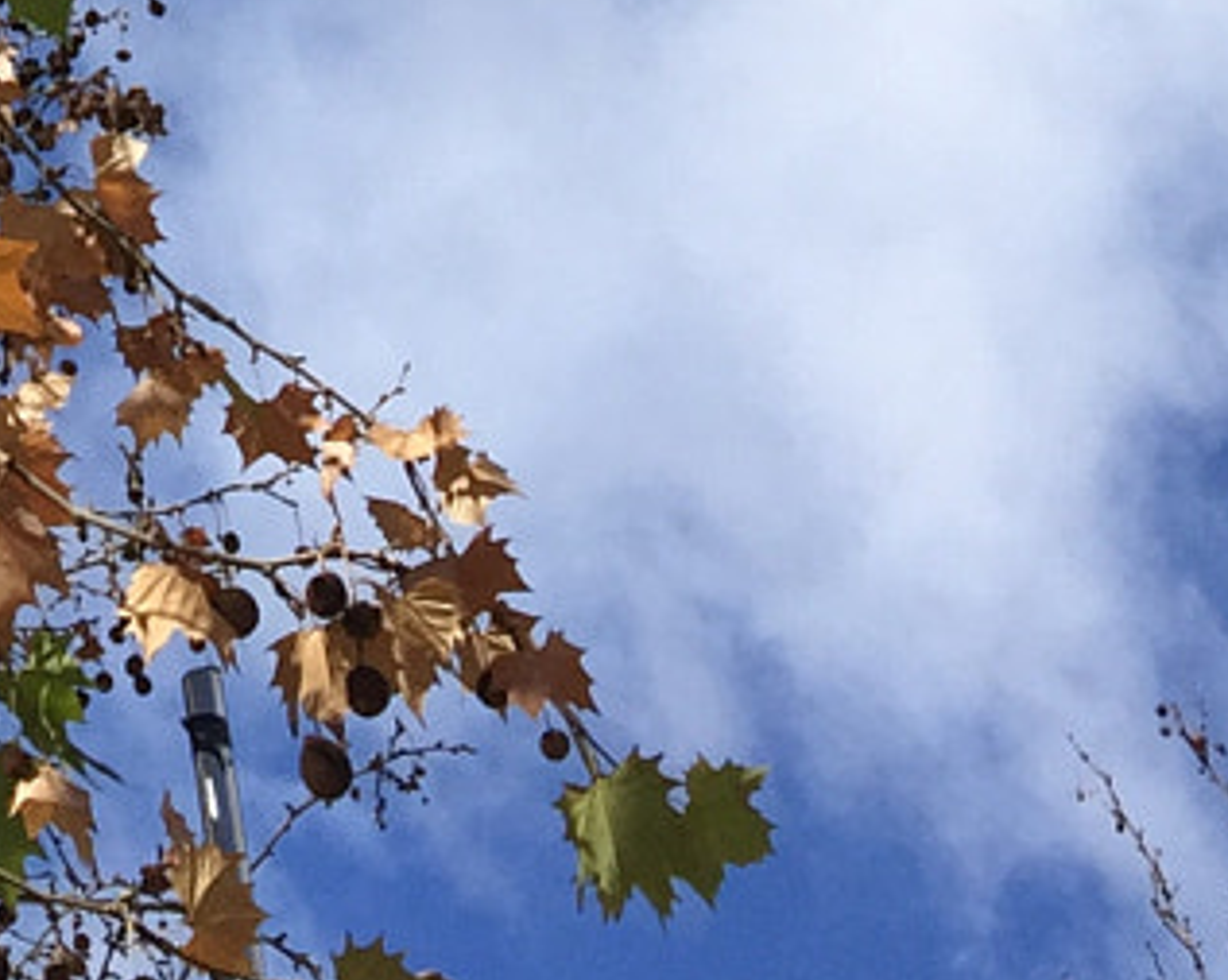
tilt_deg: +59.4
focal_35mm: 143
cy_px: -1611
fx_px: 5192
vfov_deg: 9.3
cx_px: -581
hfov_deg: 12.8
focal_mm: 4.15
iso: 32
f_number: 2.2
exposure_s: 1/2198
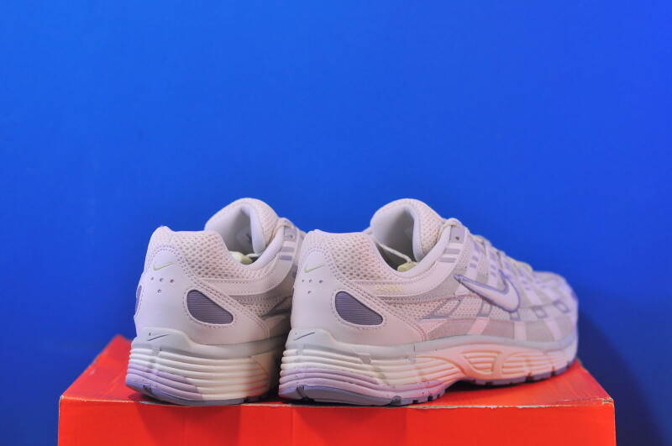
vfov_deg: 18.1
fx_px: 1398
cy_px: 223
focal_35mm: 75
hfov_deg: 27.0
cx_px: 336
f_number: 2.8
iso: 250
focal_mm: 50
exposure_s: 1/320
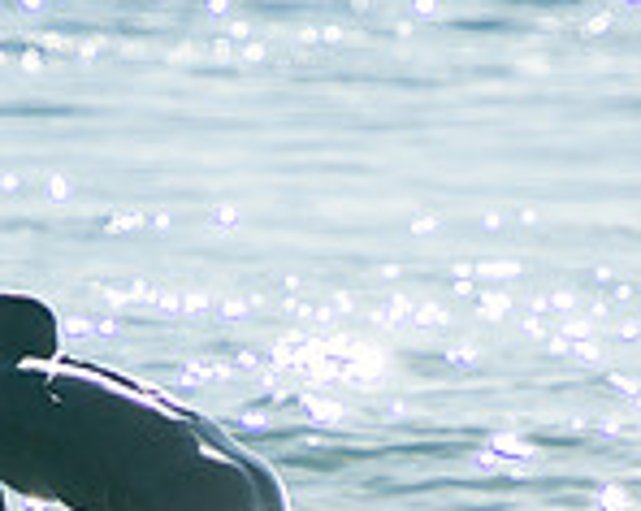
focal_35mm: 1878
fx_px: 35581
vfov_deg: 0.8
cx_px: 351
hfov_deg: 1.0
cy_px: 695
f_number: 6.3
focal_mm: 340
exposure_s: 1/1250
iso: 100
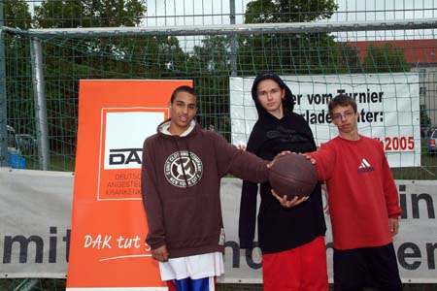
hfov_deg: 41.9
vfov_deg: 28.6
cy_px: 146
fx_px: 570
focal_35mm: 47
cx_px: 218
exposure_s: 1/125
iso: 400
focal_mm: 31
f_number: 9.5
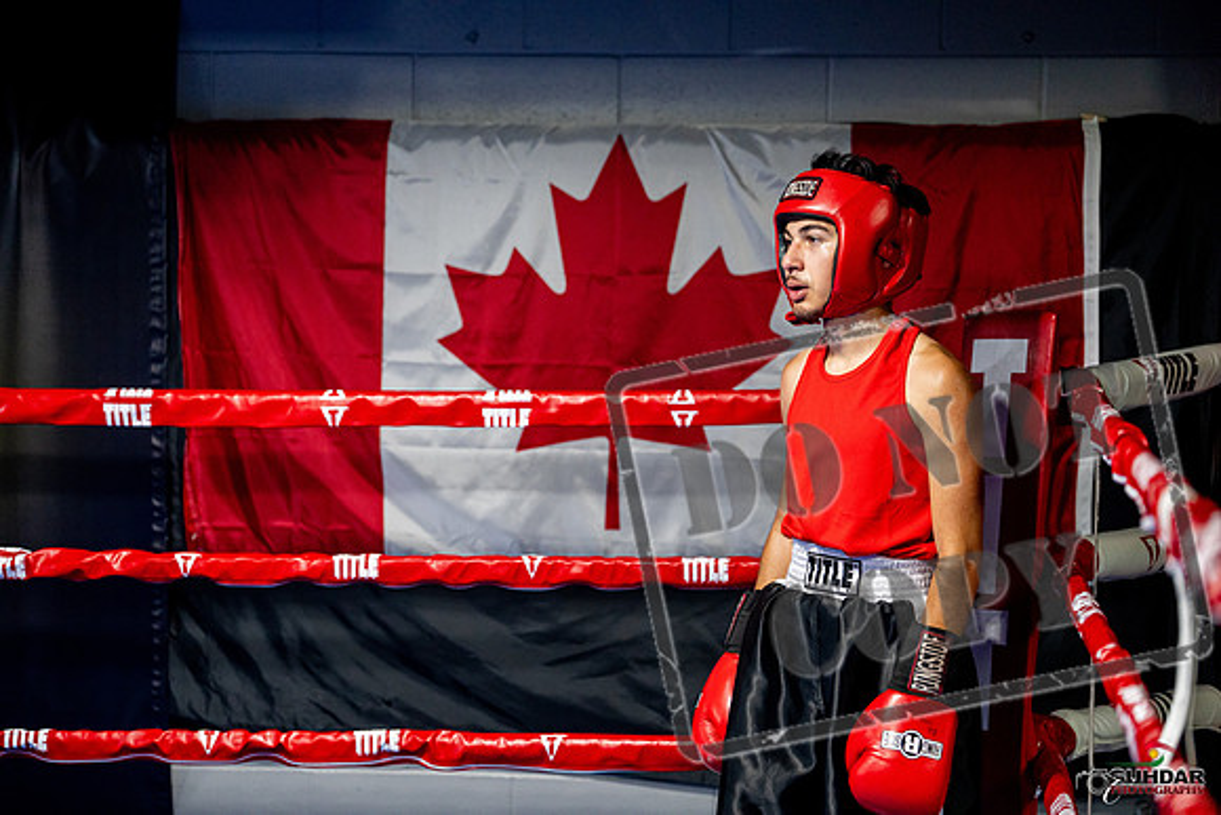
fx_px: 2816
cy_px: 408
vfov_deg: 16.5
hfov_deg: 24.5
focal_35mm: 83
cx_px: 610
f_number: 2
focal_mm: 83
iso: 4000
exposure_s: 1/800
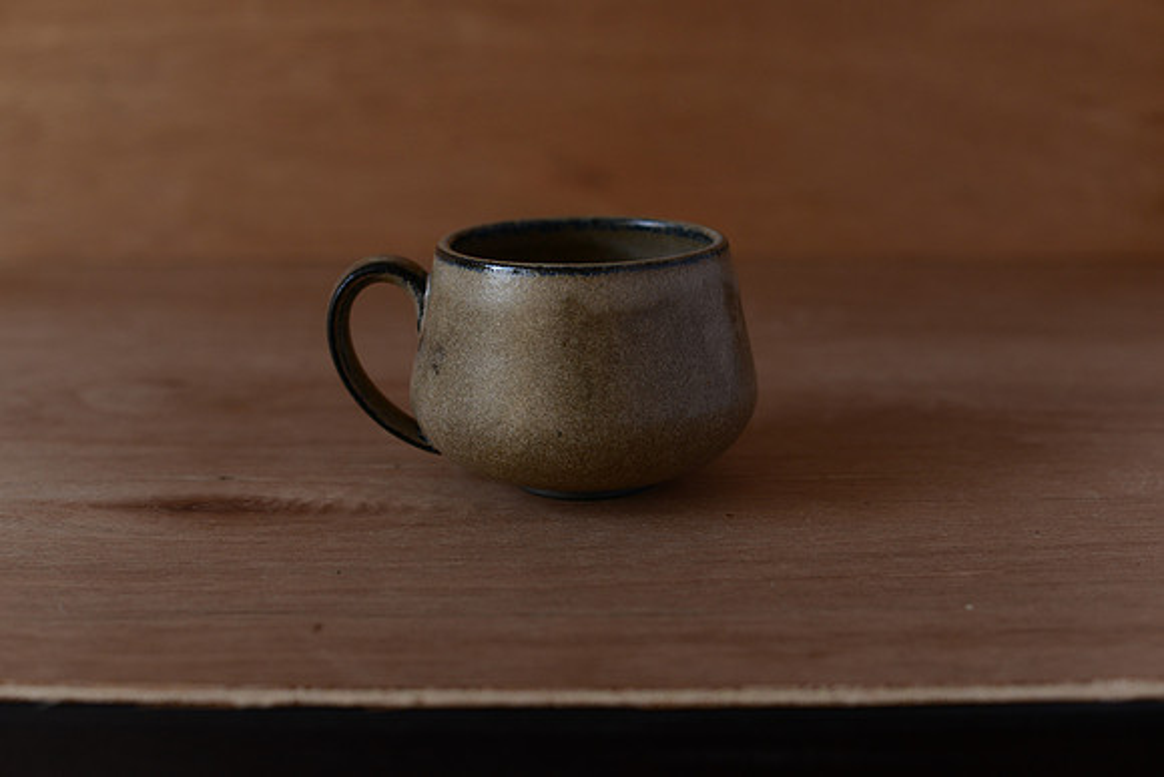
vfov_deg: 27.0
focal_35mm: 50
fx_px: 1617
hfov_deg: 39.6
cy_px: 388
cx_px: 582
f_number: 3.5
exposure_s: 1/100
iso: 500
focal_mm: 50
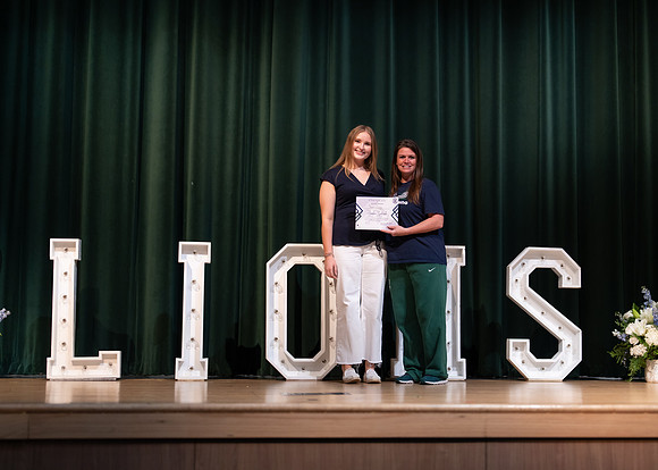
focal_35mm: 55
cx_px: 363
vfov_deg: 25.9
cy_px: 241
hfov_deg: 35.7
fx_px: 1021
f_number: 1.2
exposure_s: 1/320
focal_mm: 50
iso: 640
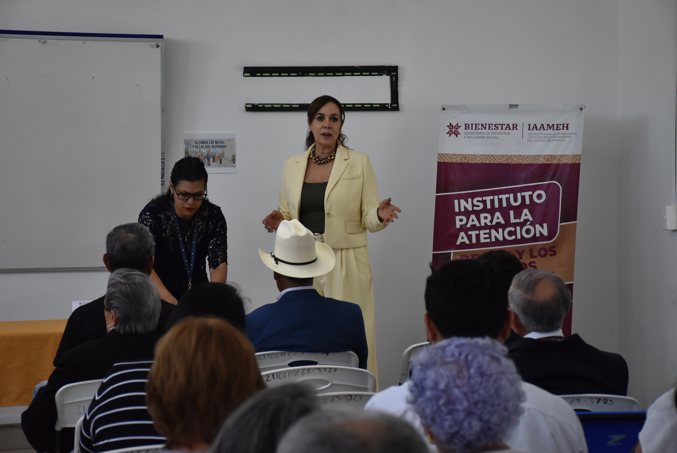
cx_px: 338
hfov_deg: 20.6
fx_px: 1863
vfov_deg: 13.8
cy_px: 226
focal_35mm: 99
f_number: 6.3
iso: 800
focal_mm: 66
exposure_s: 1/160
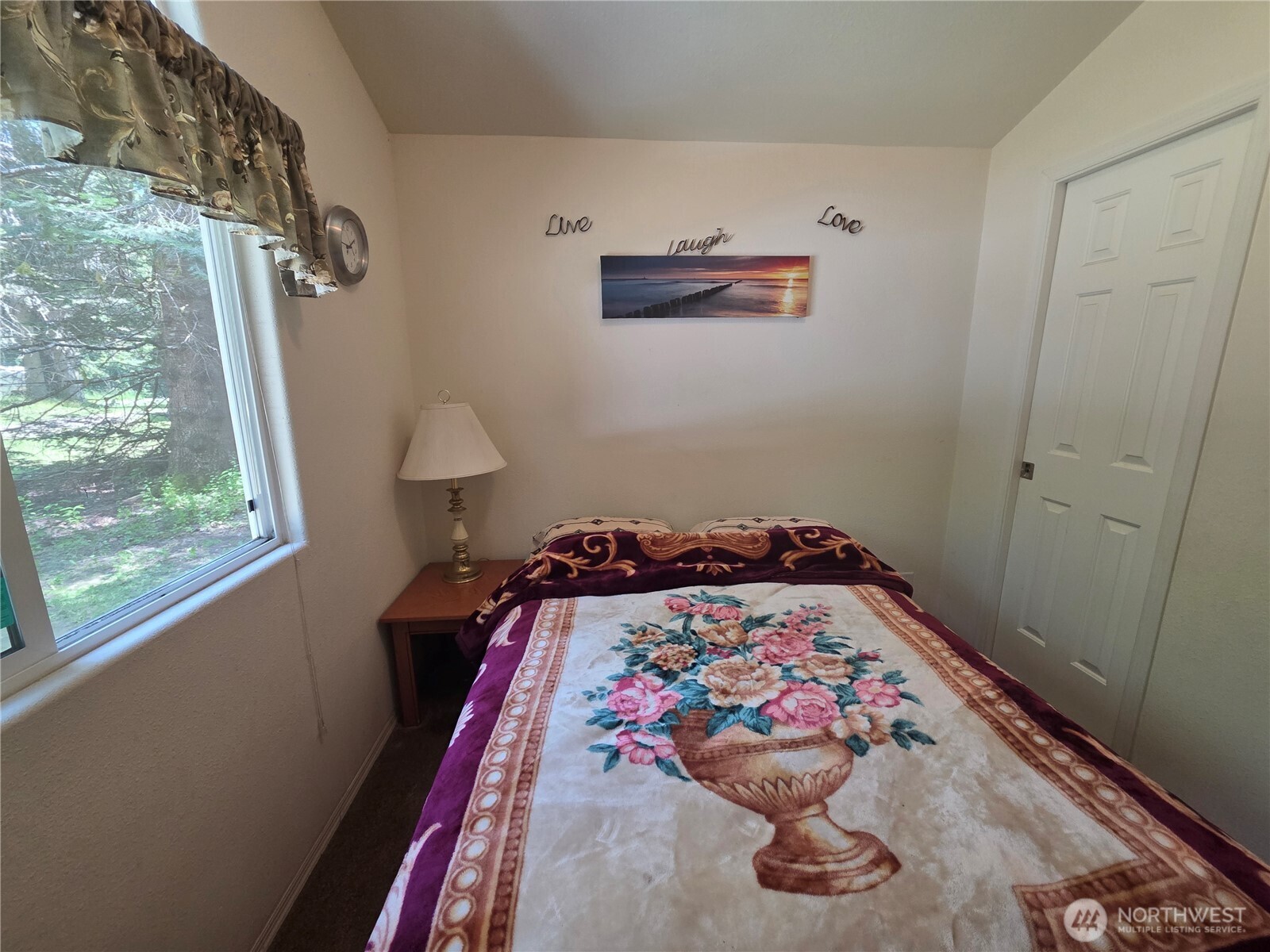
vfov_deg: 89.9
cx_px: 635
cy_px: 476
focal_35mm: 13
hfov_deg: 106.2
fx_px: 477
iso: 250
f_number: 1.9
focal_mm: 2.2
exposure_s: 1/120
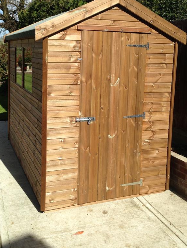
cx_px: 79
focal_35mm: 43
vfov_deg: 43.4
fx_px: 309
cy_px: 87
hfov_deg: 33.6
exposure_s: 1/1550
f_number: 2.4
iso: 50
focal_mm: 4.13
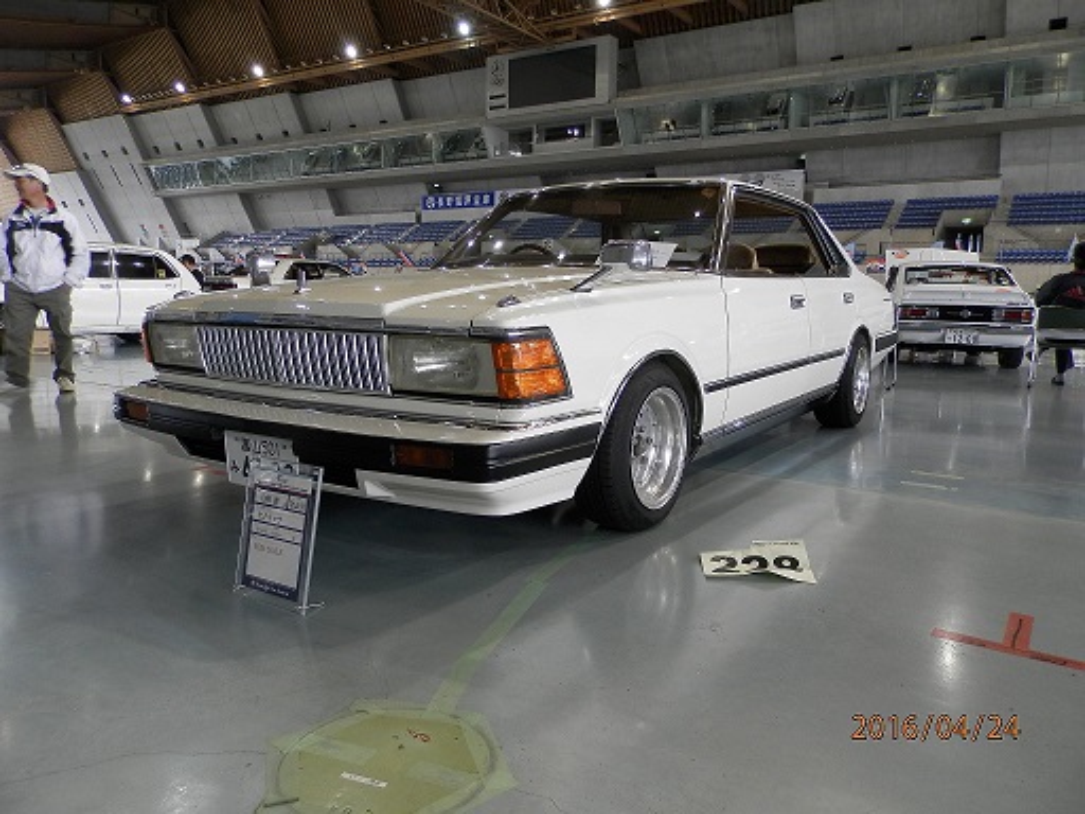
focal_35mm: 25
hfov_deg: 69.4
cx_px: 542
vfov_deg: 54.9
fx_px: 784
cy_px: 407
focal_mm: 4.5
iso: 125
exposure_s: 1/30
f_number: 3.1
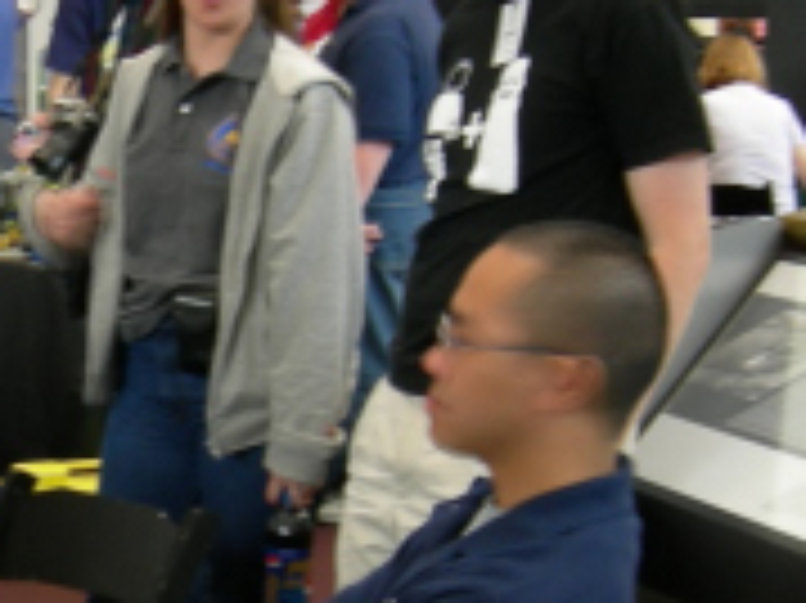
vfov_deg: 11.5
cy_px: 369
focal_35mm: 129
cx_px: -68
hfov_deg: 14.9
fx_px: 3002
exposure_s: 1/5.4
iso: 64
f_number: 2.7
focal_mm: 7.5
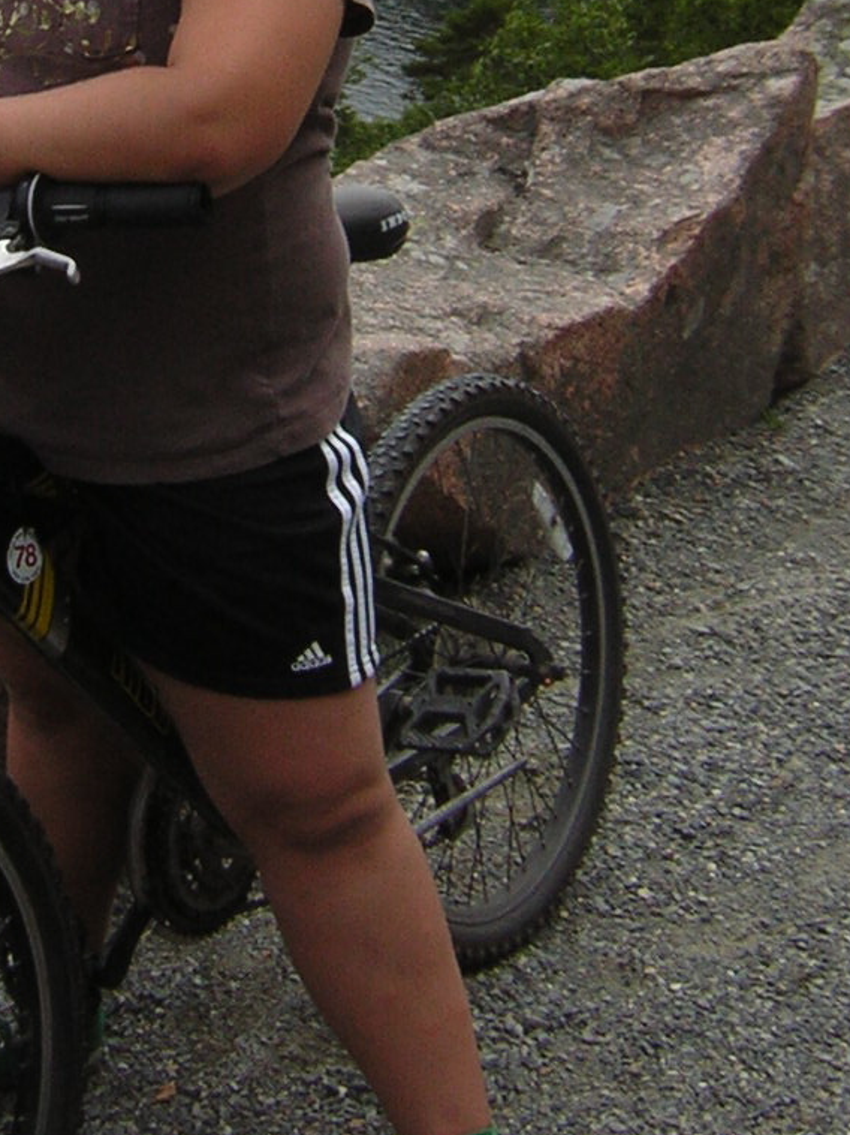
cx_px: 138
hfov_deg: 19.1
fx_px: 2490
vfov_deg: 24.3
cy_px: -40
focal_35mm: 76
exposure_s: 1/290
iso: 50
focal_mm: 4.7
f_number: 5.2
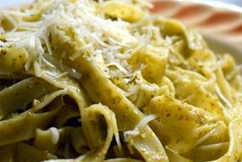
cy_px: 60
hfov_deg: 16.4
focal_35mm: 124
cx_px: 183
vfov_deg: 11.1
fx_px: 834
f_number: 5.3
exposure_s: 1/60
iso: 800
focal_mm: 48
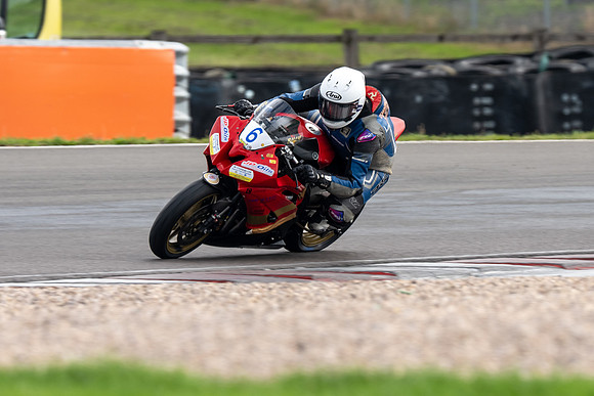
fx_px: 18601
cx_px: 372
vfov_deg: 1.2
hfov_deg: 1.8
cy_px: 198
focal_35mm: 1127
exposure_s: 1/500
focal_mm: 600
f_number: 6.3
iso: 200
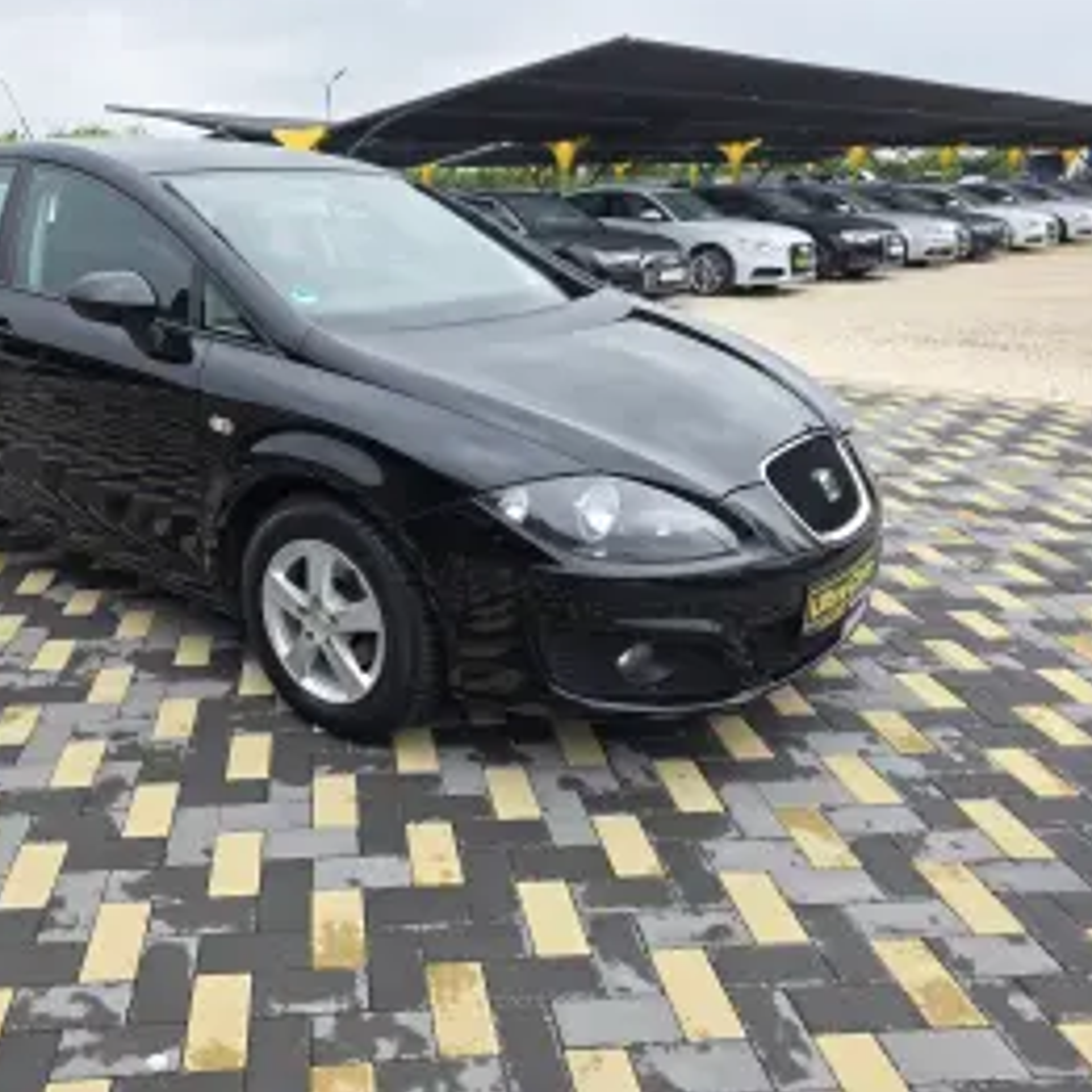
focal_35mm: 28
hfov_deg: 56.4
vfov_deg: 57.3
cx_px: 389
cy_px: 531
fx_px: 999
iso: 80
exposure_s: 1/1272
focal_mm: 6.25
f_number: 1.7
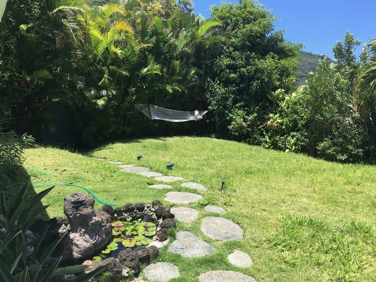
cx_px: 188
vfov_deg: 48.2
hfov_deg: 61.7
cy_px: 141
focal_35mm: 29
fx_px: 315
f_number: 2.2
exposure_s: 1/927
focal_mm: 4.15
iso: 25
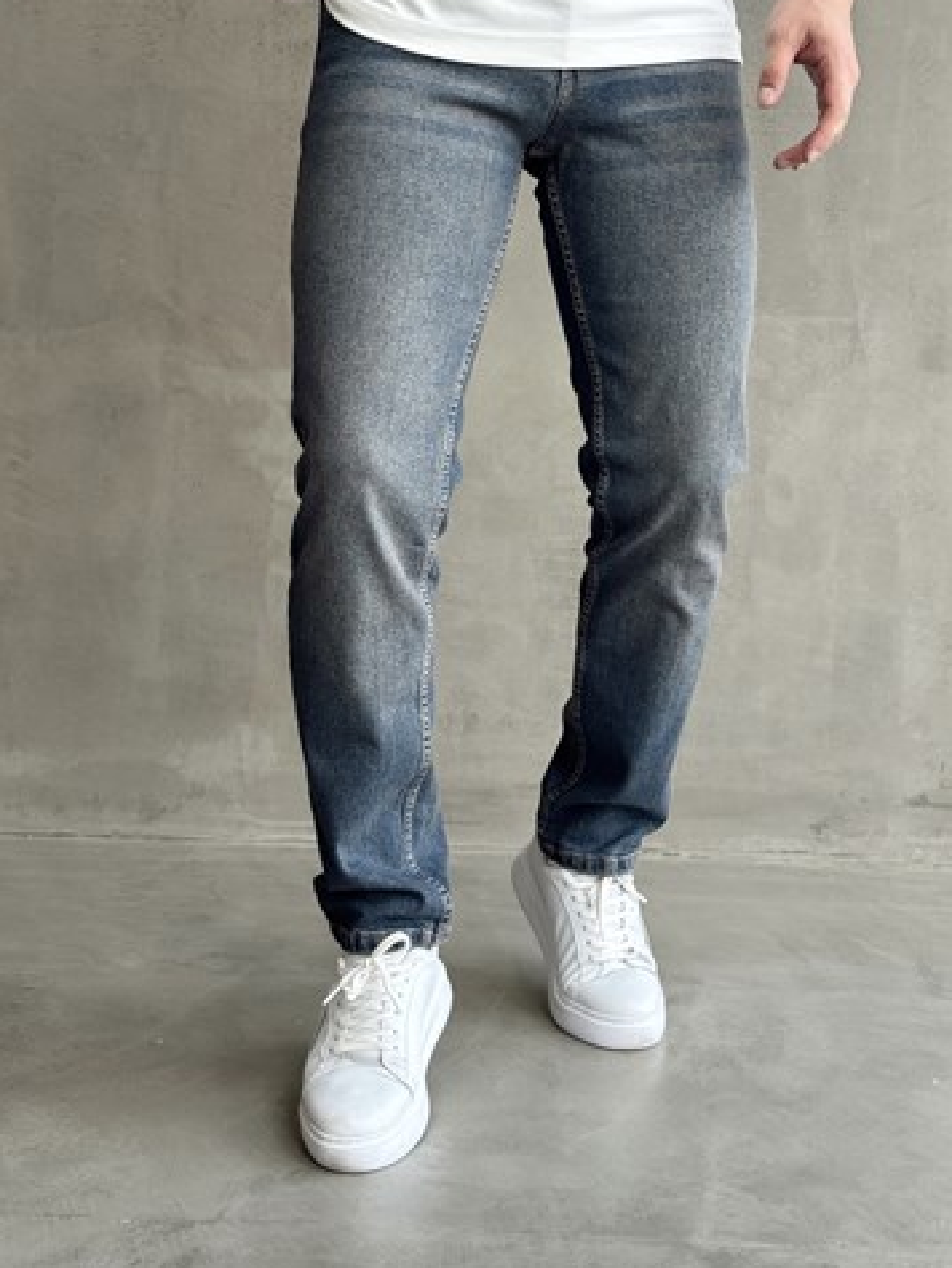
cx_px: 484
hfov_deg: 27.1
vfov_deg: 35.5
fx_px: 1978
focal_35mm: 54
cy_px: 585
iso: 64
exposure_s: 1/317
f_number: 1.78
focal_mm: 6.76
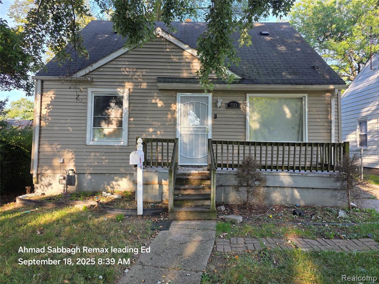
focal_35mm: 23
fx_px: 252
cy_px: 142
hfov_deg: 73.9
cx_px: 190
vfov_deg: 58.9
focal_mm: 6.3
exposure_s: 1/180
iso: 32
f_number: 1.7
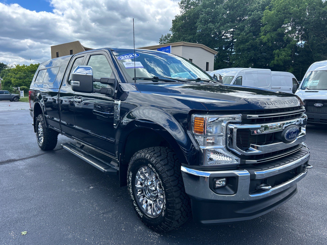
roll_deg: -1.4
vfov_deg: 53.1
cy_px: 122
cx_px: 164
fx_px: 246
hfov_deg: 67.3
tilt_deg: -5.1
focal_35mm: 26
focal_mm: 5.7
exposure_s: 1/1412
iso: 50
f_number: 1.5
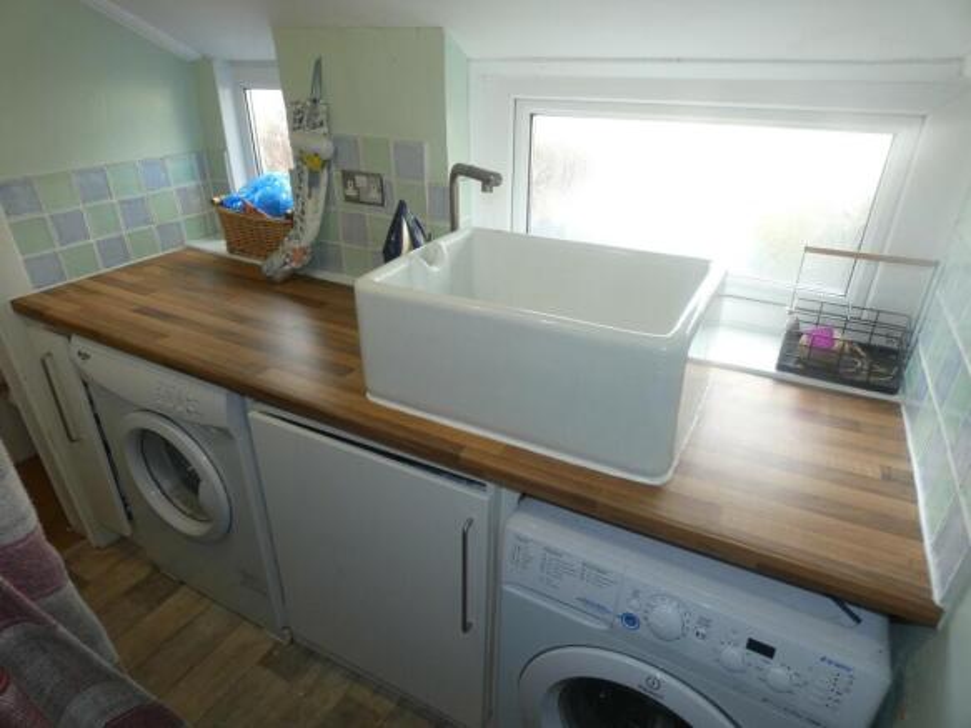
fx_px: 561
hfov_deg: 81.8
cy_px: 364
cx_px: 486
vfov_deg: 66.0
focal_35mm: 20
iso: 125
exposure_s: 1/60
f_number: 3.2
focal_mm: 3.6
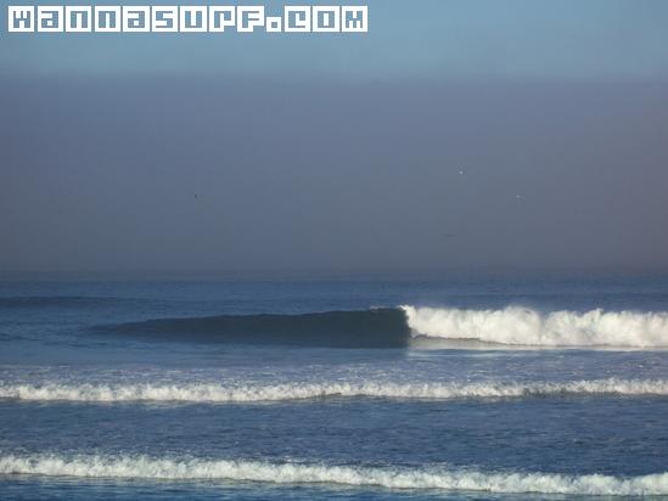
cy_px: 250
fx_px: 3378
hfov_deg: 11.3
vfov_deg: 8.5
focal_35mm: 175
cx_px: 334
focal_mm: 30
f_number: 6.7
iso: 80
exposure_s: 1/350
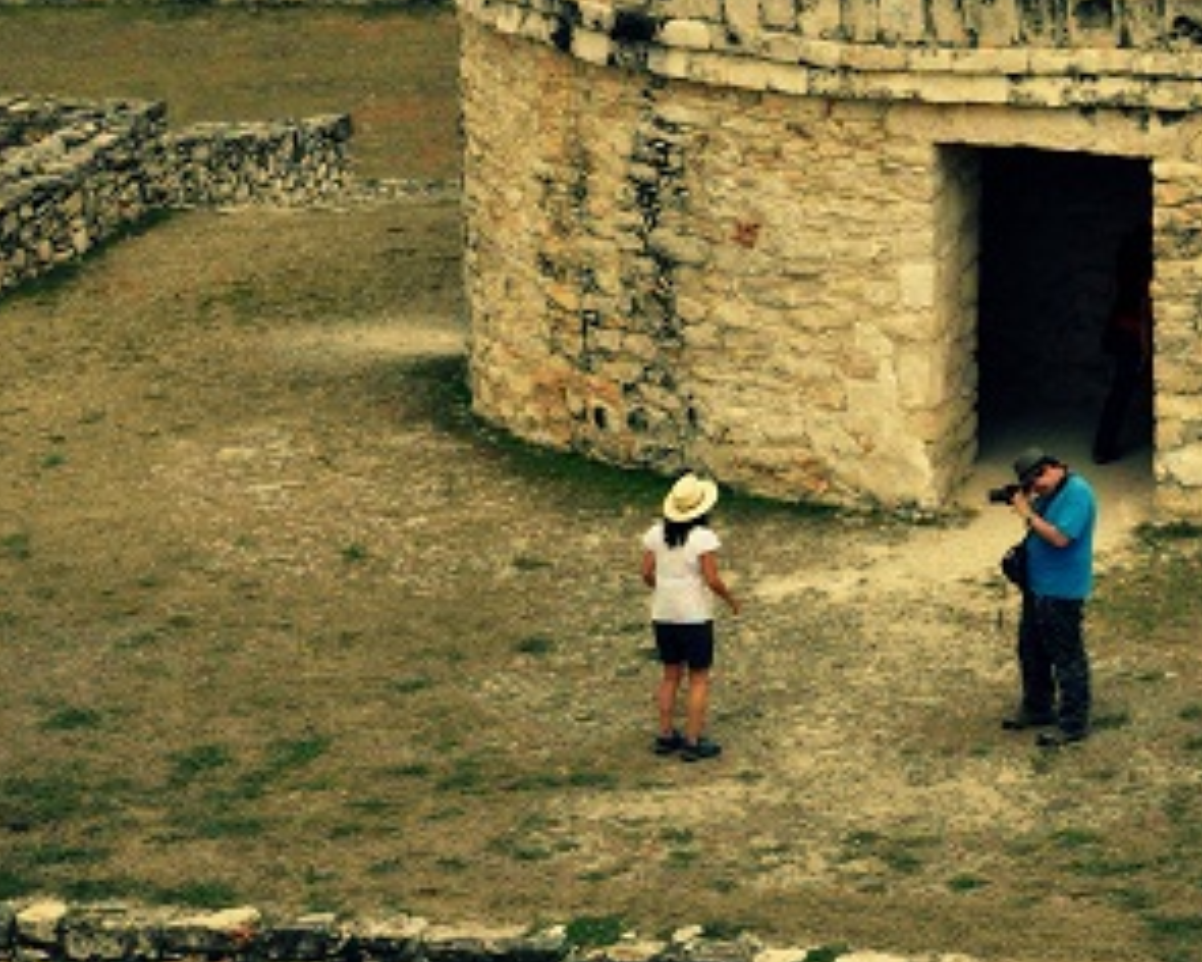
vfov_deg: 6.4
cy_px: 159
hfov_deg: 7.9
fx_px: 8643
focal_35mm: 243
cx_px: 986
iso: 200
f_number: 9
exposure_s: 1/320
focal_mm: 85
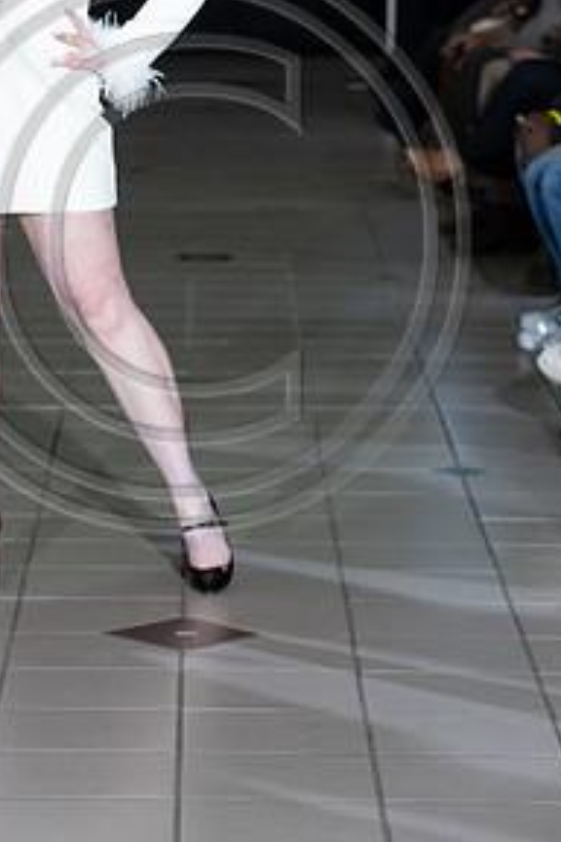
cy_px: 237
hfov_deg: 7.8
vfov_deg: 11.7
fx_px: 4090
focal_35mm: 175
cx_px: 175
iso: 1250
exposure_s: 1/160
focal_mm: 112
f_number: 5
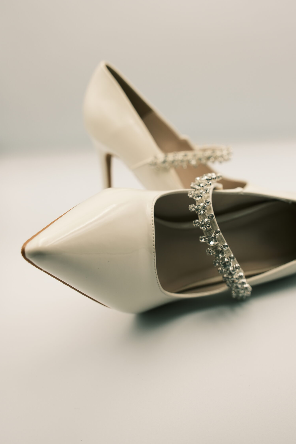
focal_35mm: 40
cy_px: 193
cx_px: 162
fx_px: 493
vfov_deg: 48.3
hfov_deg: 33.4
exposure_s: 1/140
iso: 160
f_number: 3.6
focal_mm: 23
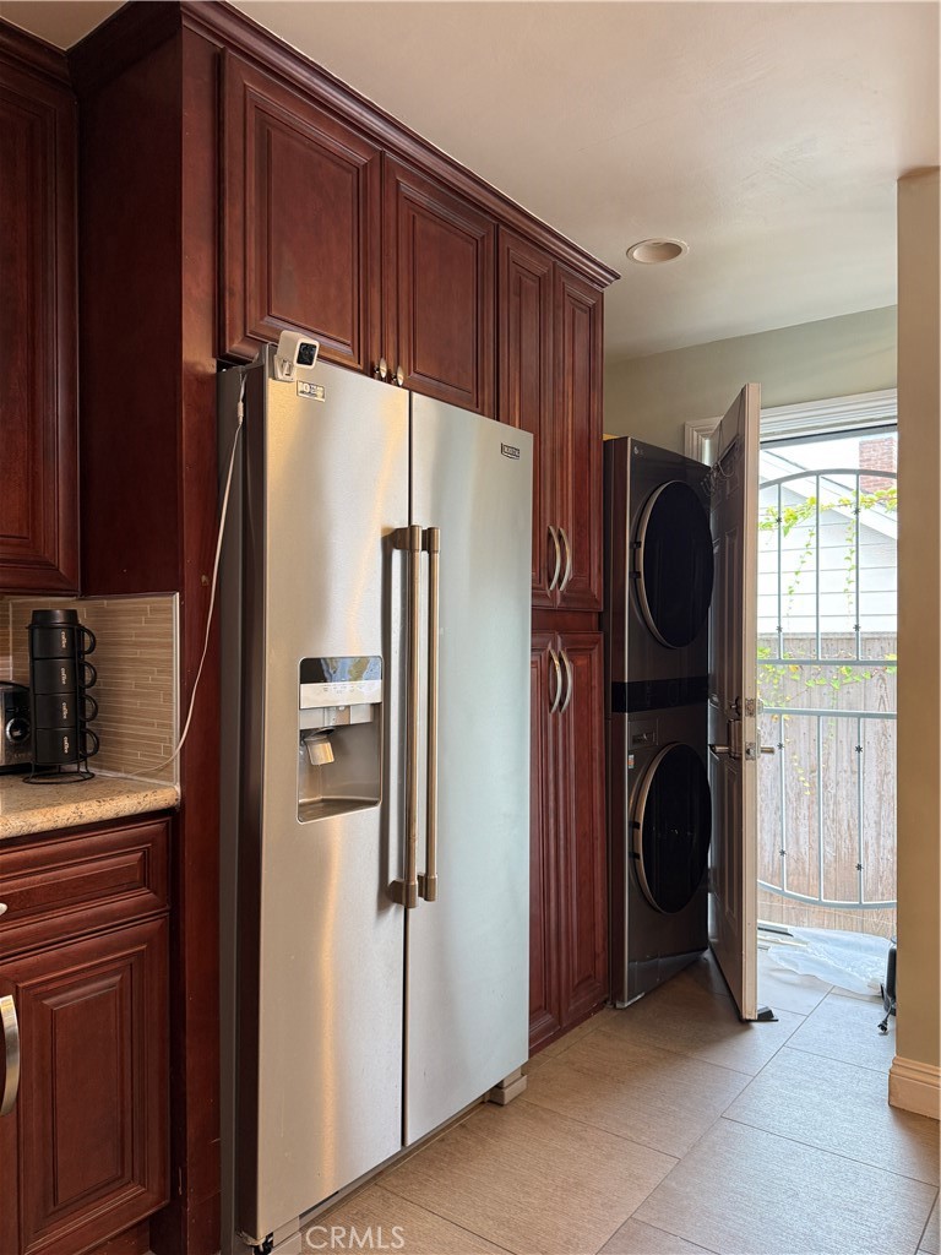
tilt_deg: +1.2
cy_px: 628
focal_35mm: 24
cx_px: 470
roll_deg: -0.8
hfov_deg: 56.8
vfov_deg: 71.6
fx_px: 870
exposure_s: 1/60
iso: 125
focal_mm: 6.76
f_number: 1.78
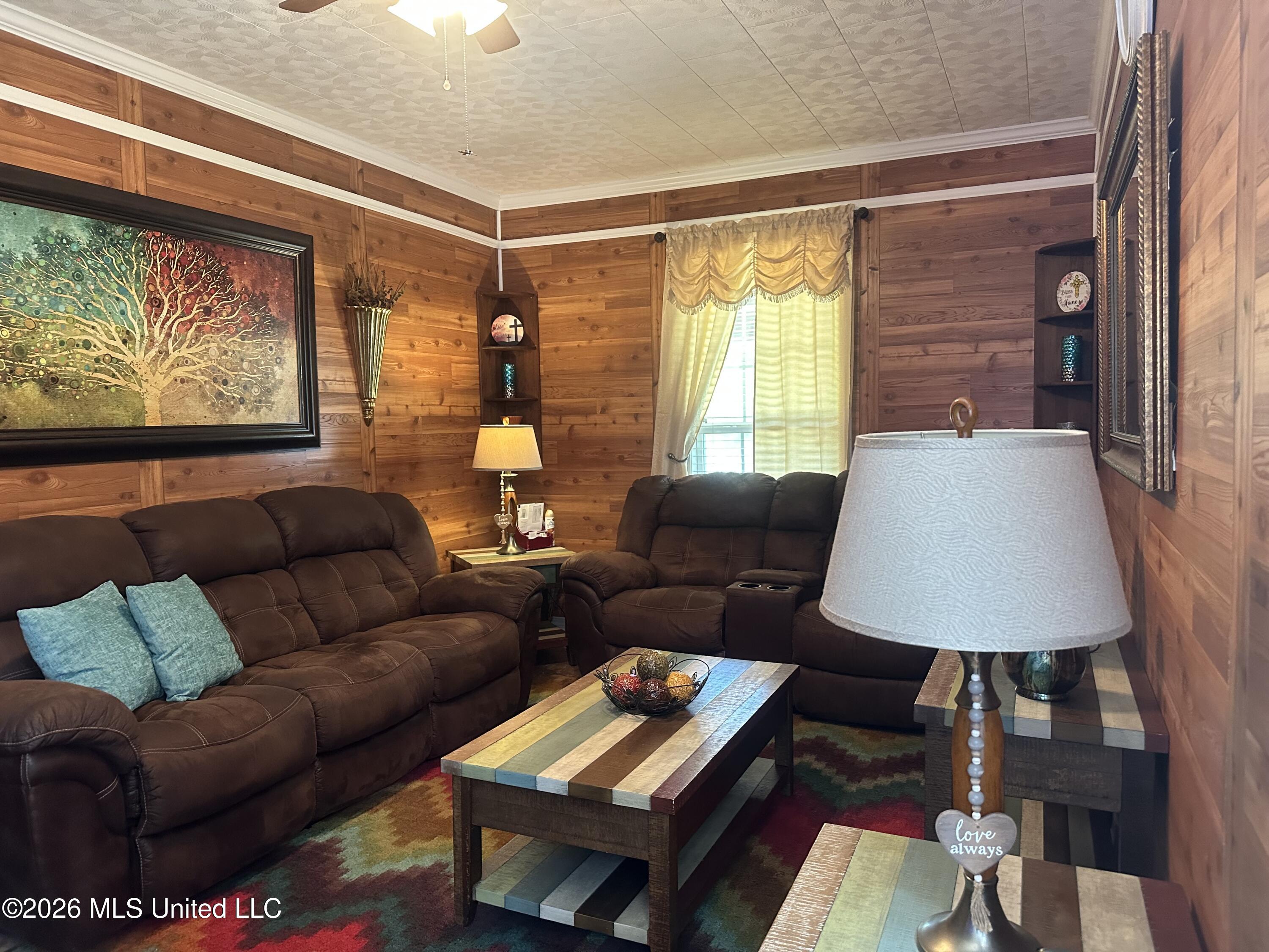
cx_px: 634
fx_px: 880
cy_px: 476
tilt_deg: -3.0
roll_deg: +0.7
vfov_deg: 56.8
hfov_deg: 71.6
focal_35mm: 24
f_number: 1.78
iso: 500
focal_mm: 6.86
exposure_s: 1/60
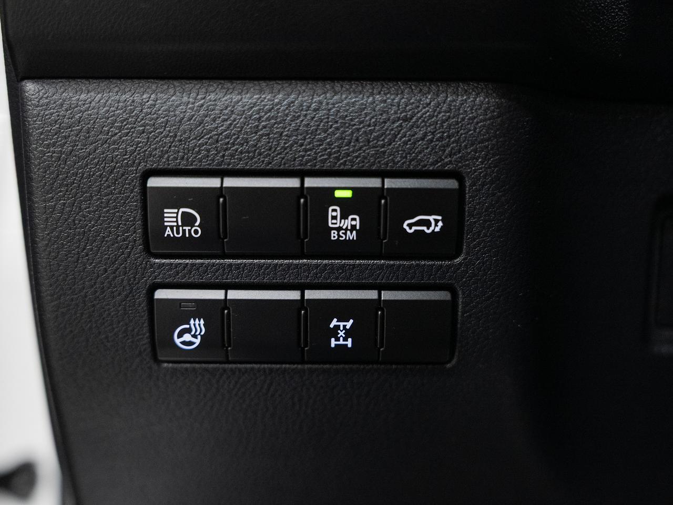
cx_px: 336
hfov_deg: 43.5
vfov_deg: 33.3
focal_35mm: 43
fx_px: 843
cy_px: 252
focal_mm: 40.1
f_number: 3.2
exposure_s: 1/60
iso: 1000
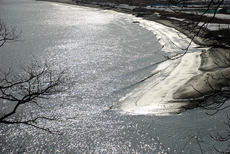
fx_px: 633
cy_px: 77
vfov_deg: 13.9
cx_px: 115
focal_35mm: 99
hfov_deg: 20.6
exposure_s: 1/3200
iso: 160
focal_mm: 66
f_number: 5.3
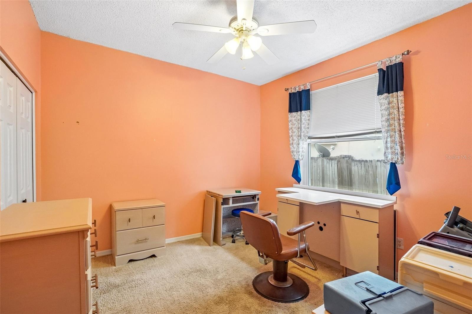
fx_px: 197
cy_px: 157
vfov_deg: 77.3
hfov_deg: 100.4
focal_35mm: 15
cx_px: 236
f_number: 8
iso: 800
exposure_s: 1/30
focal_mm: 10
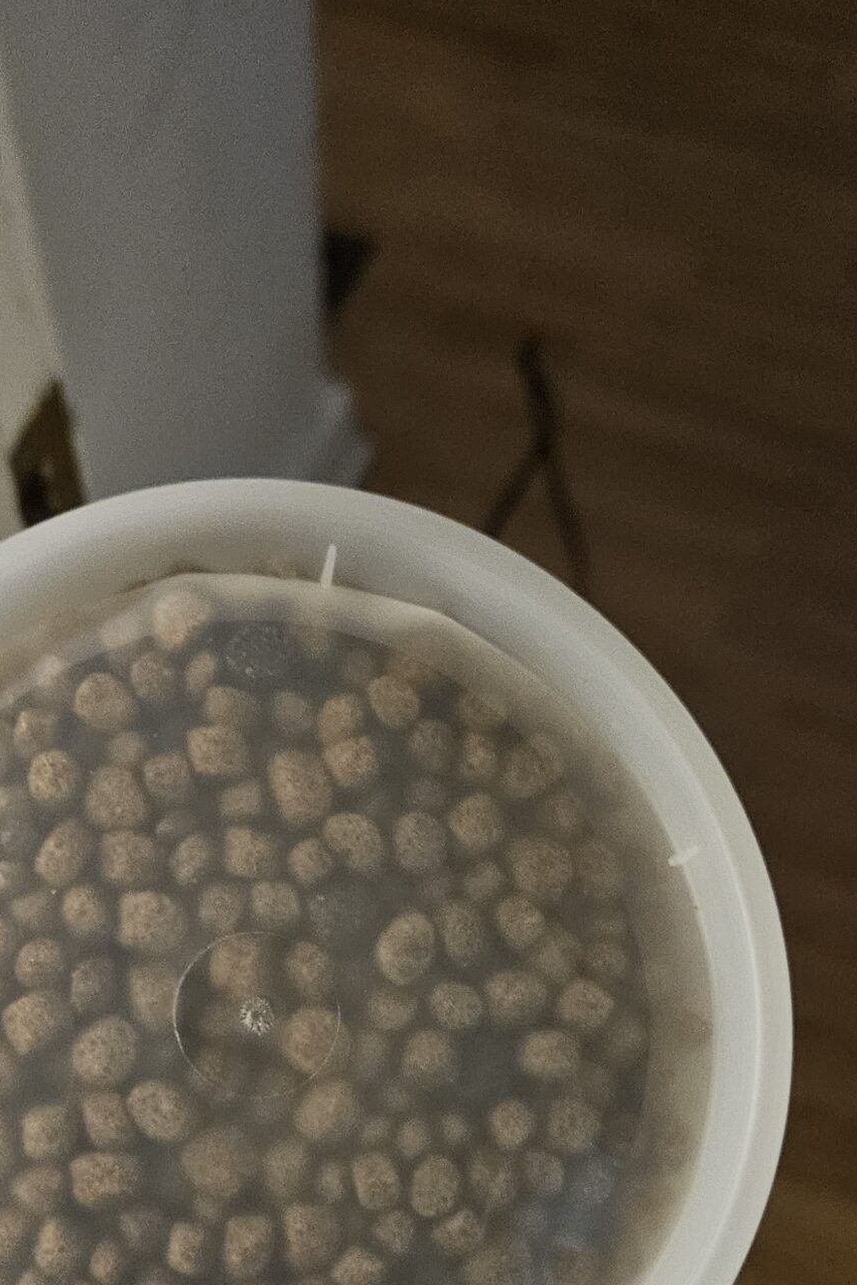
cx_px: 319
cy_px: 962
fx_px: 1713
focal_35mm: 48
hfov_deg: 28.0
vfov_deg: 40.0
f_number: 1.8
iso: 800
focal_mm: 5.4
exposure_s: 1/24
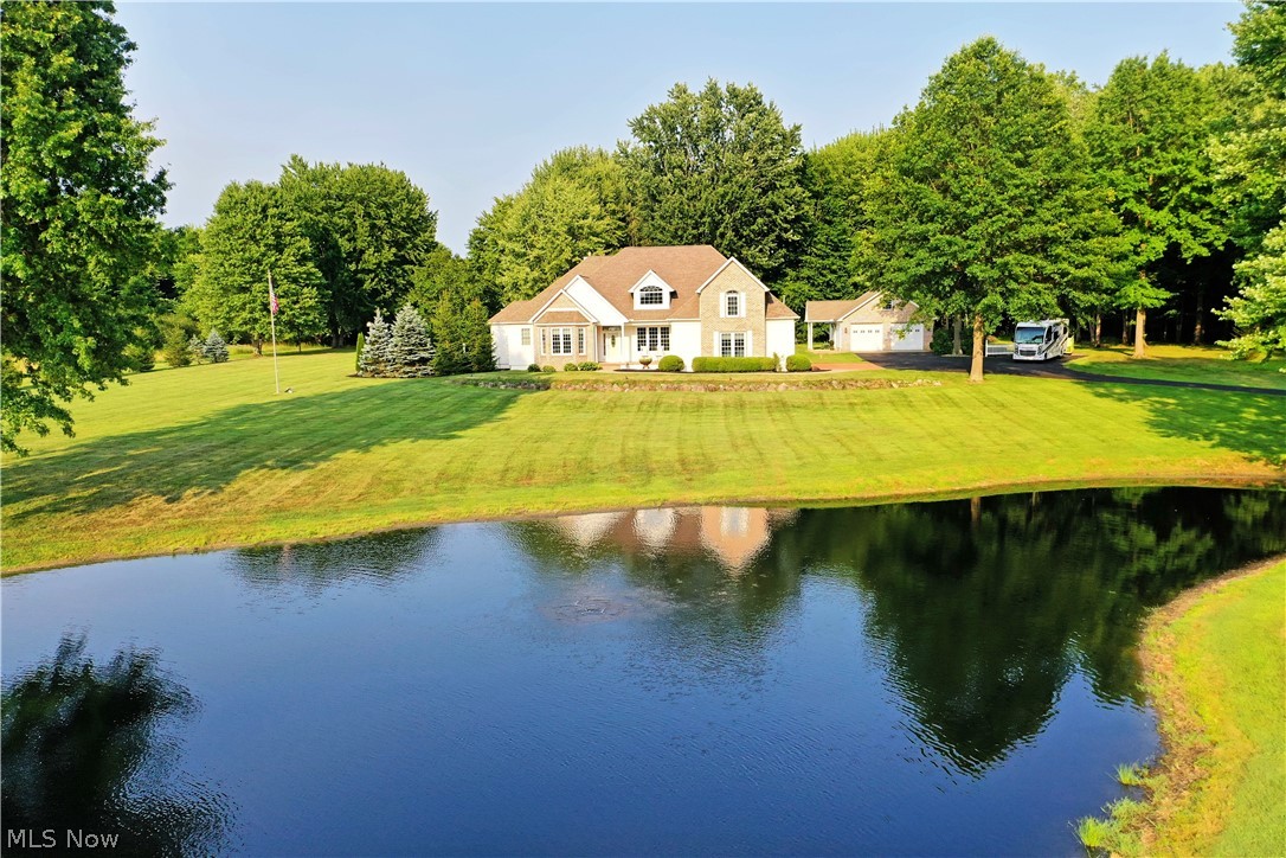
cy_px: 429
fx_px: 1000
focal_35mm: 28
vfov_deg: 46.4
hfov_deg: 65.5
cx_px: 643
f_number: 5
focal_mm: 10.26
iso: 100
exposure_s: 1/320
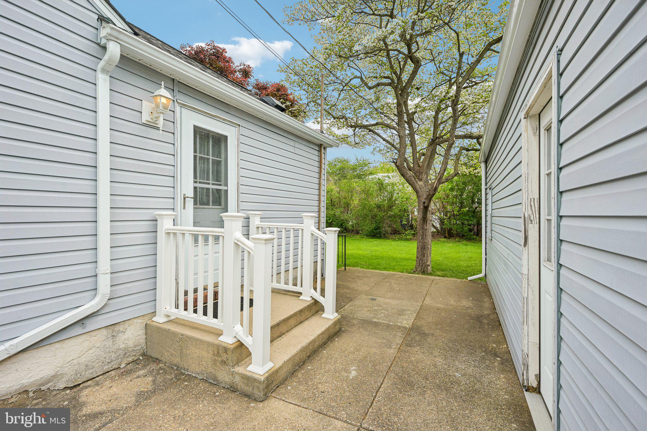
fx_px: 288
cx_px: 324
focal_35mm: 16
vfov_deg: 73.7
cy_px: 216
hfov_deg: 96.7
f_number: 8
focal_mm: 16
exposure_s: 1/125
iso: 100
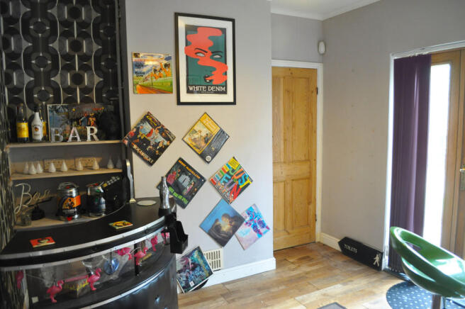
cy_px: 154
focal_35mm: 27
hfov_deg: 67.4
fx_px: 348
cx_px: 232
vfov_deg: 47.8
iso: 800
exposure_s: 1/5
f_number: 3.5
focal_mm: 18
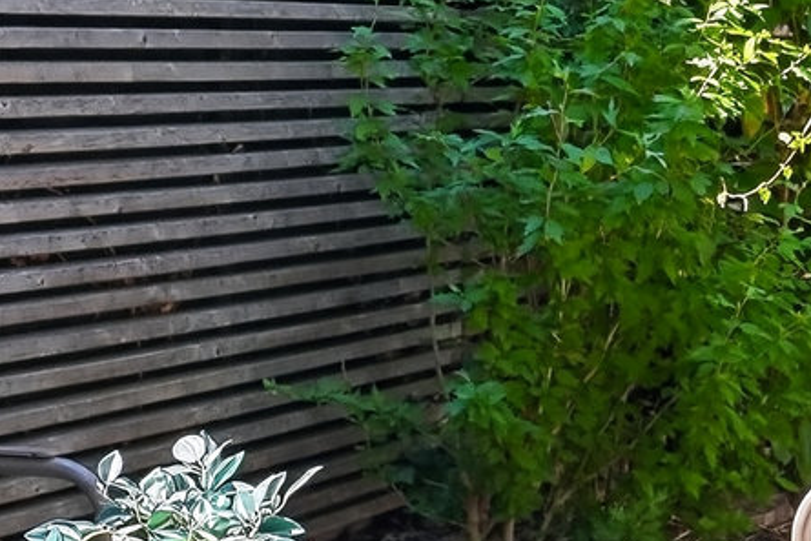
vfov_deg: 11.9
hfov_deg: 17.3
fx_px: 2591
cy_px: 66
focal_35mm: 115
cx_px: 871
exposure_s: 1/1600
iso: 400
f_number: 8
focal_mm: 20
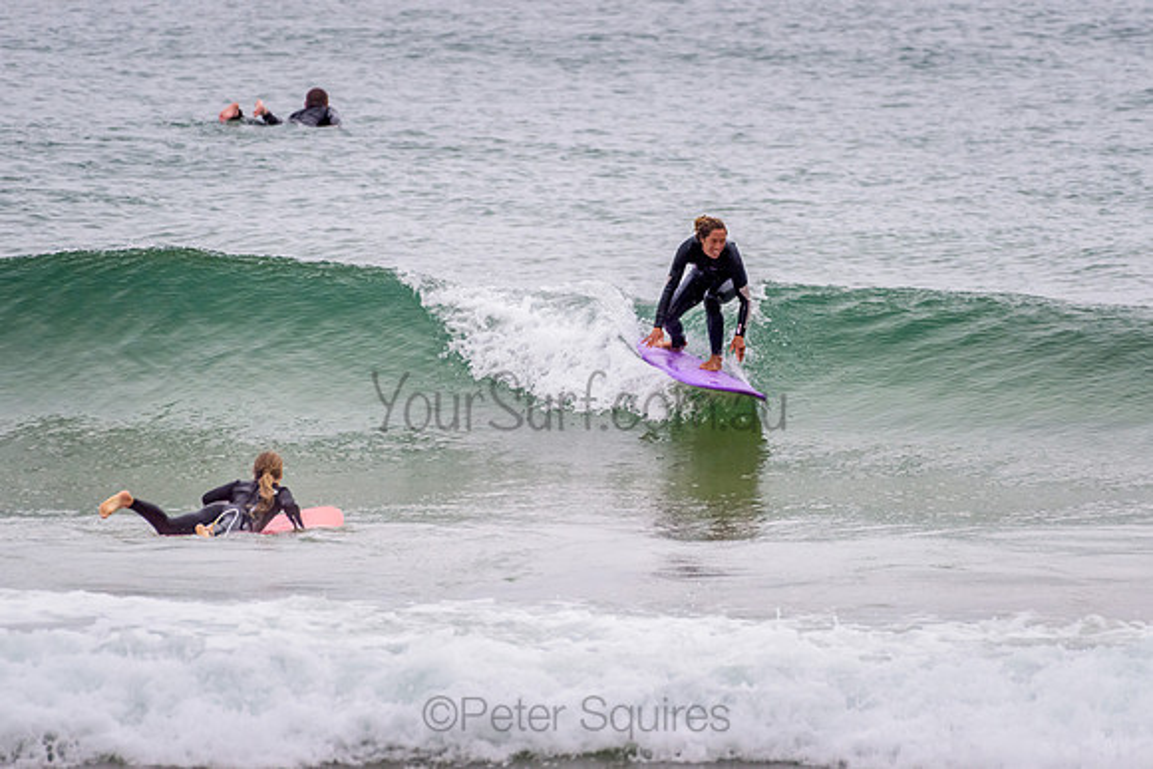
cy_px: 344
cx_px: 658
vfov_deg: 2.2
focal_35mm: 613
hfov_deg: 3.4
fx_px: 19648
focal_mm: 500
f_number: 5.6
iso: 720
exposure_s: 1/1000
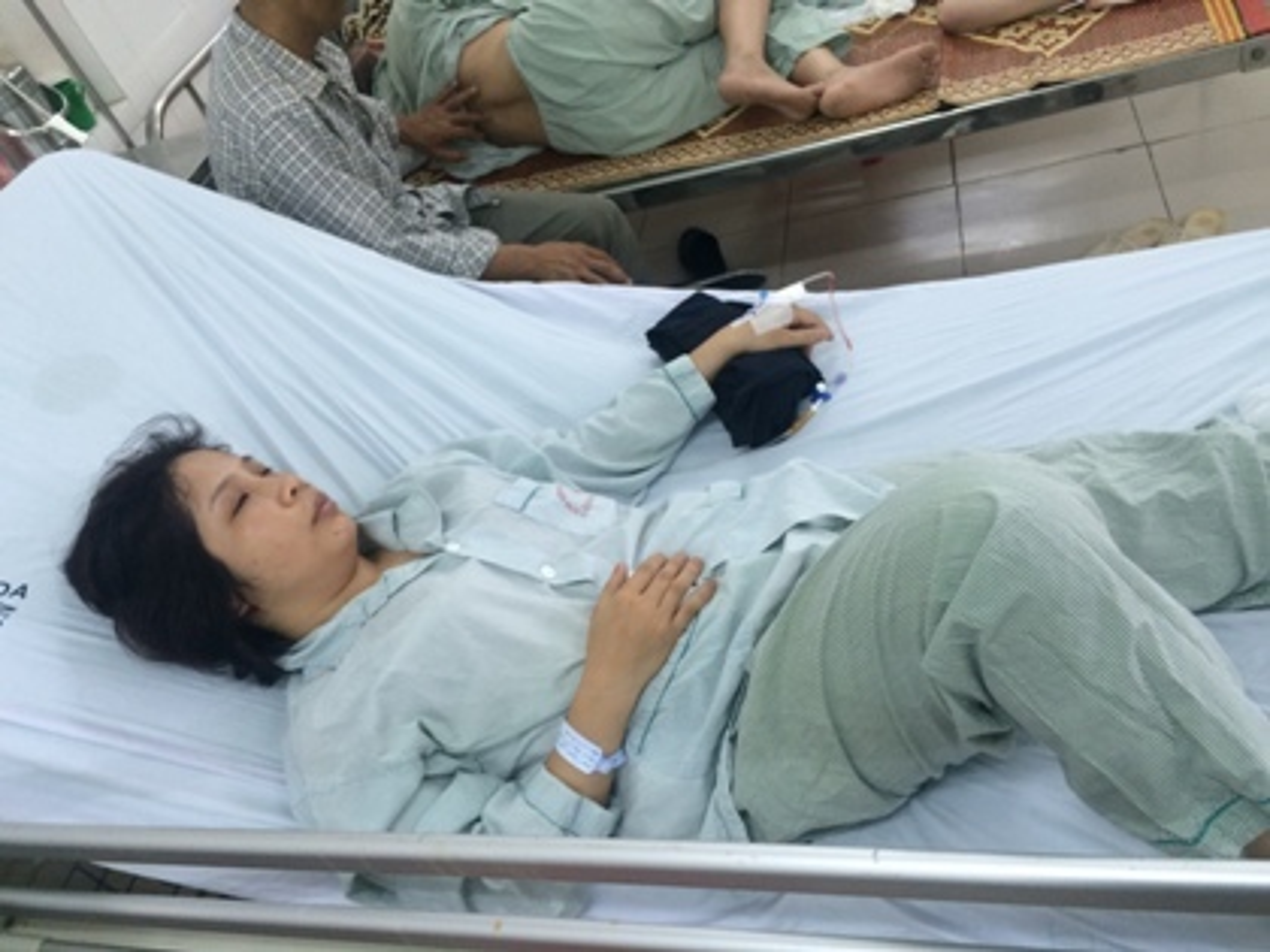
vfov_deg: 48.2
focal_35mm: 29
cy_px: 476
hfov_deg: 61.7
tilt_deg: -41.6
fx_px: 1064
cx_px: 635
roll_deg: +24.2
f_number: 2.2
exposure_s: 1/33
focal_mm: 4.15
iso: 125
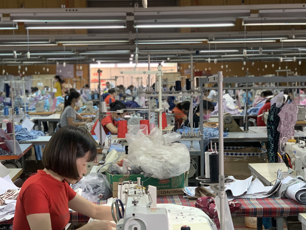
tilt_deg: -5.6
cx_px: 138
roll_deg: +0.3
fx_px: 672
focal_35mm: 76
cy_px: 150
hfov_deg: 25.6
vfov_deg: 19.3
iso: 125
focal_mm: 6
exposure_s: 1/50
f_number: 2.4
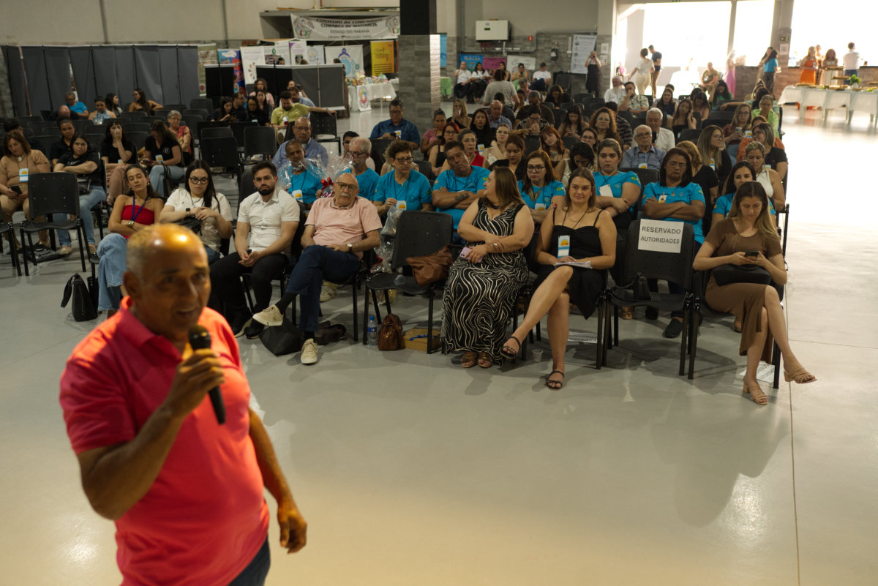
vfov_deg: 37.9
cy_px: 293
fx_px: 854
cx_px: 439
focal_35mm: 35
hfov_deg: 54.4
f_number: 2.5
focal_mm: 35
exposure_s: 1/100
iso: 2000
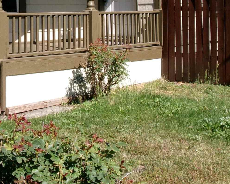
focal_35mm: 85
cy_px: 10
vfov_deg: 17.7
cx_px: 44
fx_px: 578
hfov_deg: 22.2
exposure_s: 1/100
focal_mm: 5.1
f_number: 10.8
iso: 100
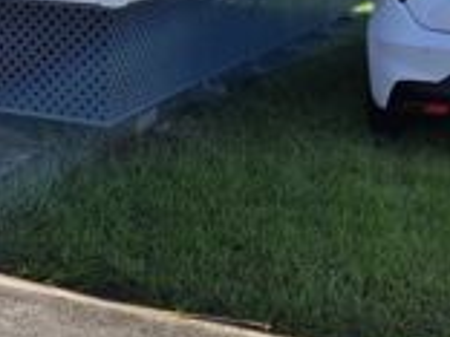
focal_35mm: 81
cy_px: -98
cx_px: 46
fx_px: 1053
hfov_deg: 23.5
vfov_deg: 17.2
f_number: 1.8
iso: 50
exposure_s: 1/1336
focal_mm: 5.54
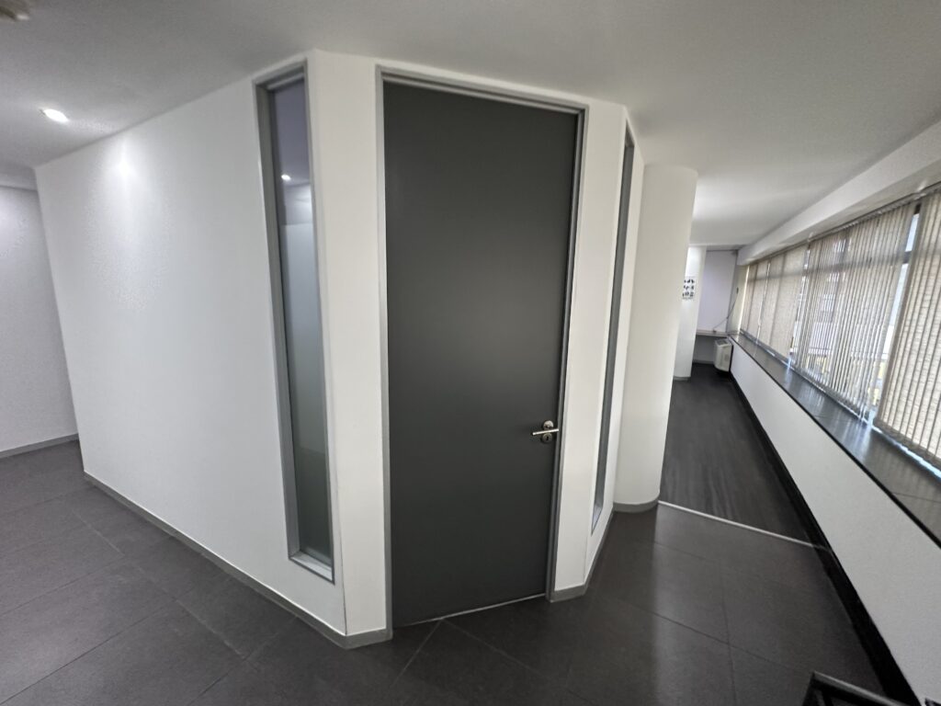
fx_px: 381
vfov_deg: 85.7
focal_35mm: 14
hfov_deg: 102.1
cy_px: 353
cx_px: 470
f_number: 2.2
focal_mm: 2.22
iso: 320
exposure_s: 1/50
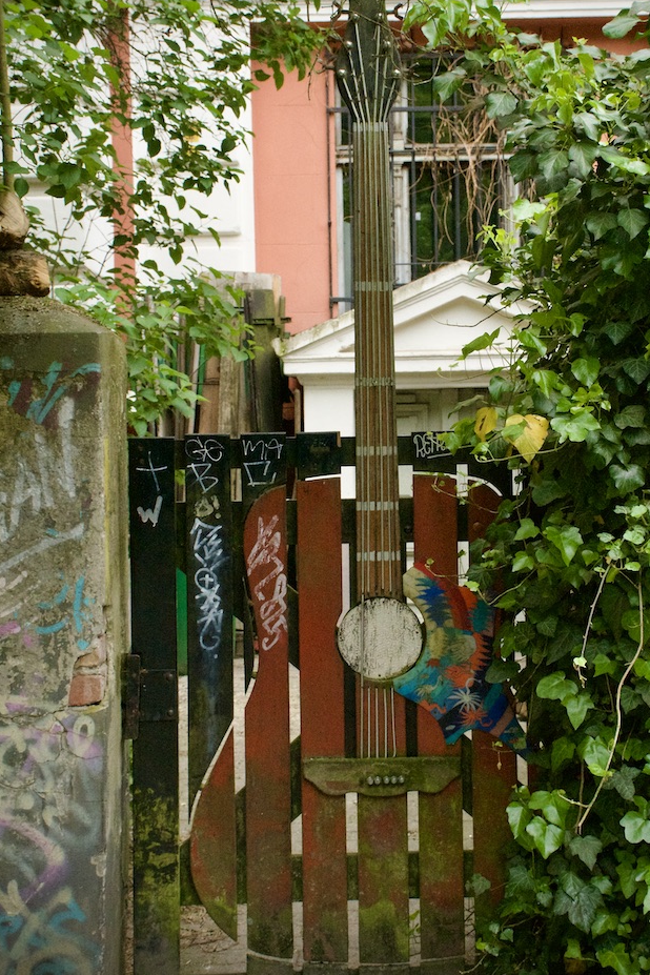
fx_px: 1787
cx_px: 398
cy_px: 436
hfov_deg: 20.6
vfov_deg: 30.5
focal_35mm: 66
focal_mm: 34
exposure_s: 1/160
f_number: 8
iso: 4000
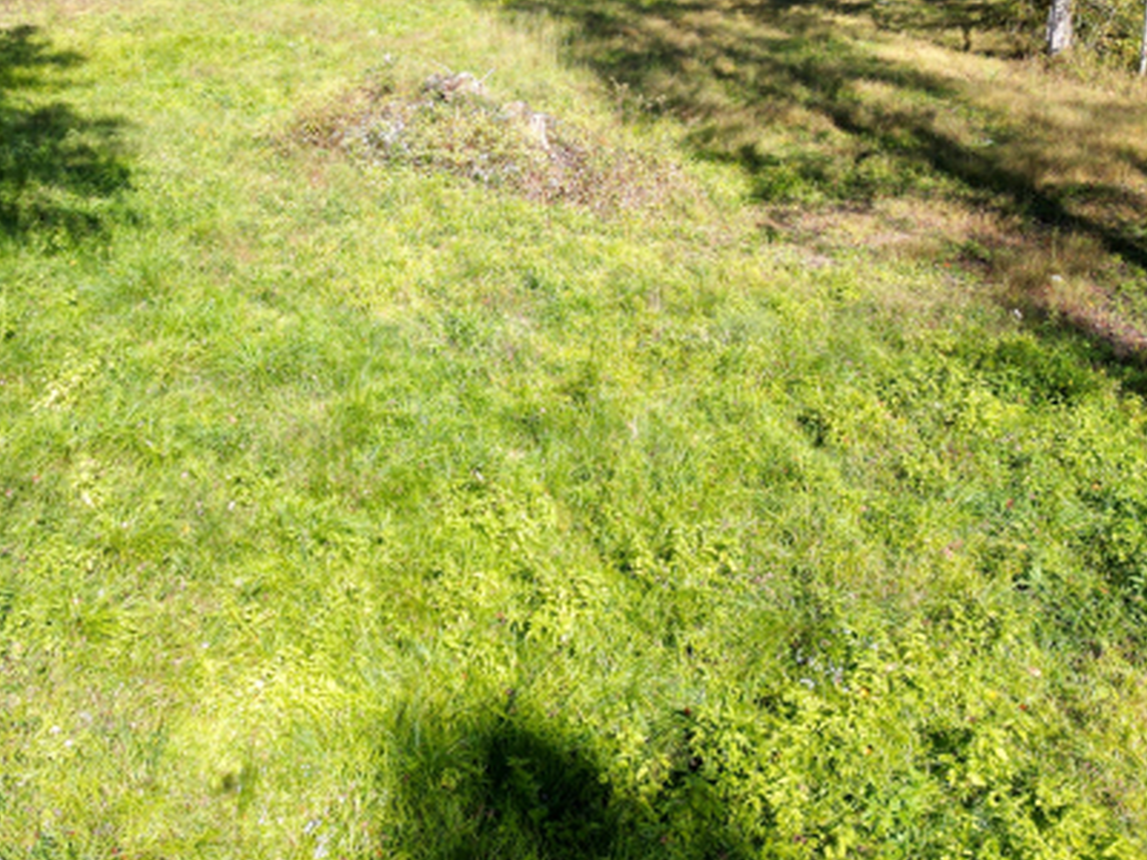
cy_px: 183
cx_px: 409
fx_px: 1325
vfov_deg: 34.9
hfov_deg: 46.3
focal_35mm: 40
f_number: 1.7
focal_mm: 6.72
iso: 100
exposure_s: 1/1000
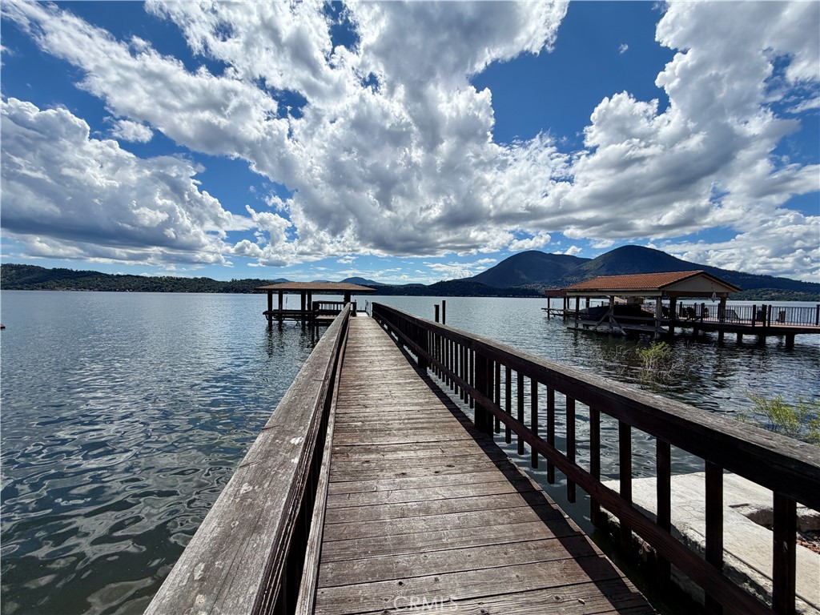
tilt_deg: -3.5
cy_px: 308
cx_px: 410
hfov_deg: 102.1
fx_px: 332
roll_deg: -0.6
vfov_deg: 85.7
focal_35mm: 14
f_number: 2.2
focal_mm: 2.22
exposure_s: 1/1848
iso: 25
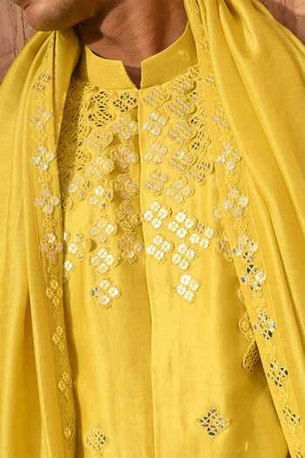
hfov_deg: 32.6
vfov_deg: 47.4
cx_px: 152
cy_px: 229
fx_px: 521
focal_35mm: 41
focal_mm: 41
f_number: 7.1
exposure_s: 1/160
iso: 250
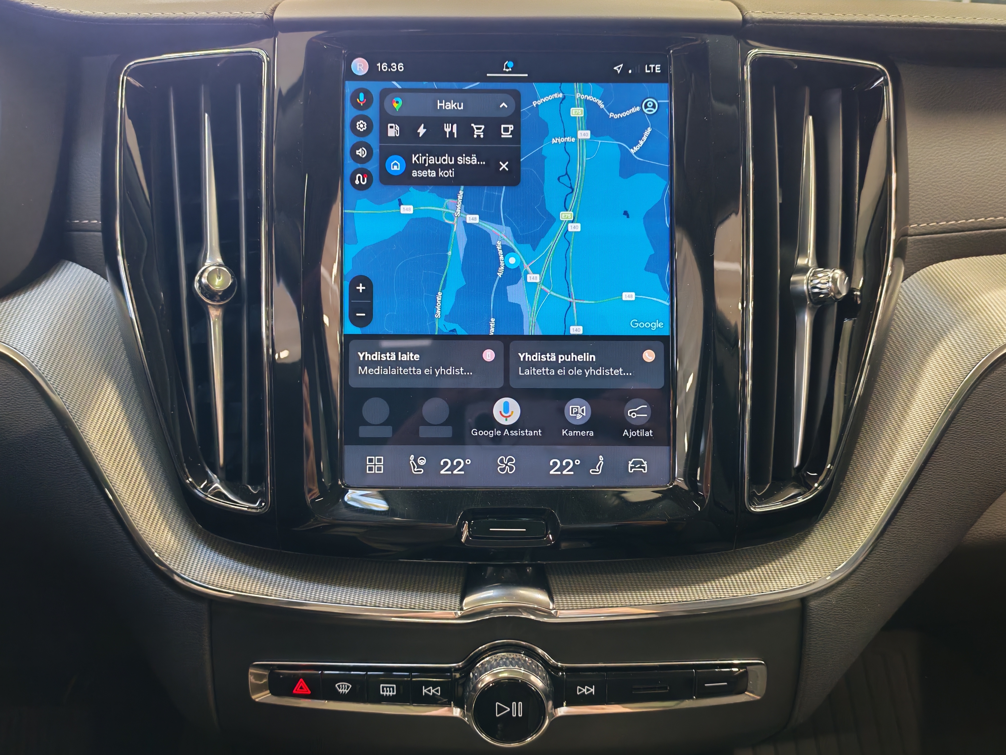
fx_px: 930
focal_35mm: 32
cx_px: 503
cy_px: 378
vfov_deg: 44.2
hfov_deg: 56.8
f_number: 1.9
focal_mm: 6.12
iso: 1250
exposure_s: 1/50
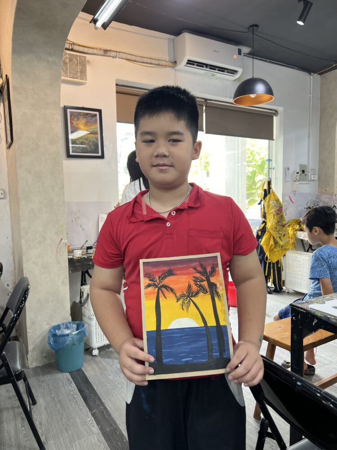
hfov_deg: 53.1
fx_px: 337
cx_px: 168
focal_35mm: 26
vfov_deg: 67.3
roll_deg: +0.5
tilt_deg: -4.3
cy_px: 225
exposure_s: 1/100
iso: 80
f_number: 1.5
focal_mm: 5.7
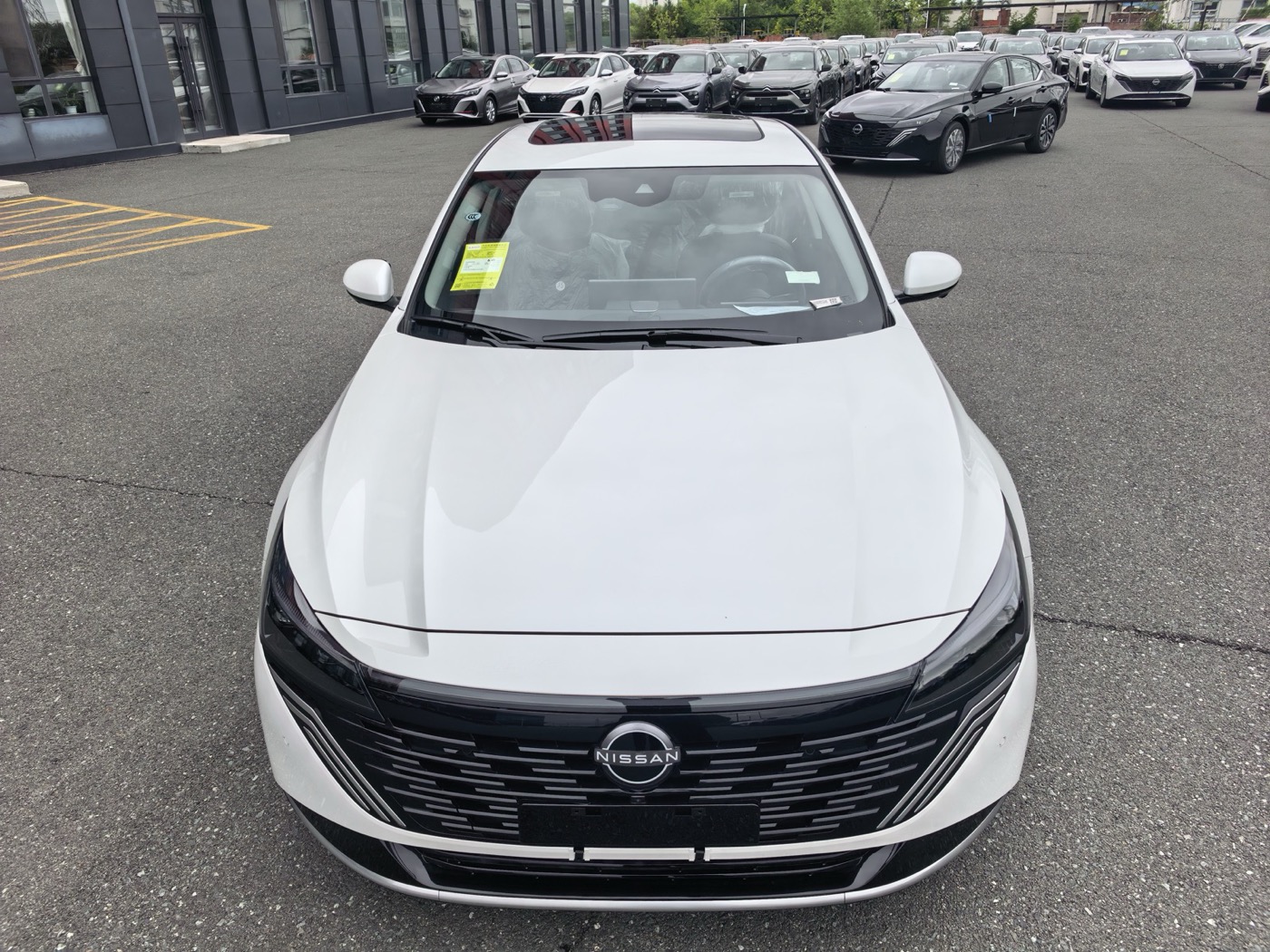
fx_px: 881
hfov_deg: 71.6
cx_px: 635
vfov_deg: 56.8
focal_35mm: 24
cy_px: 476
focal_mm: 5.75
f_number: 2
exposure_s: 1/2481
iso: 50
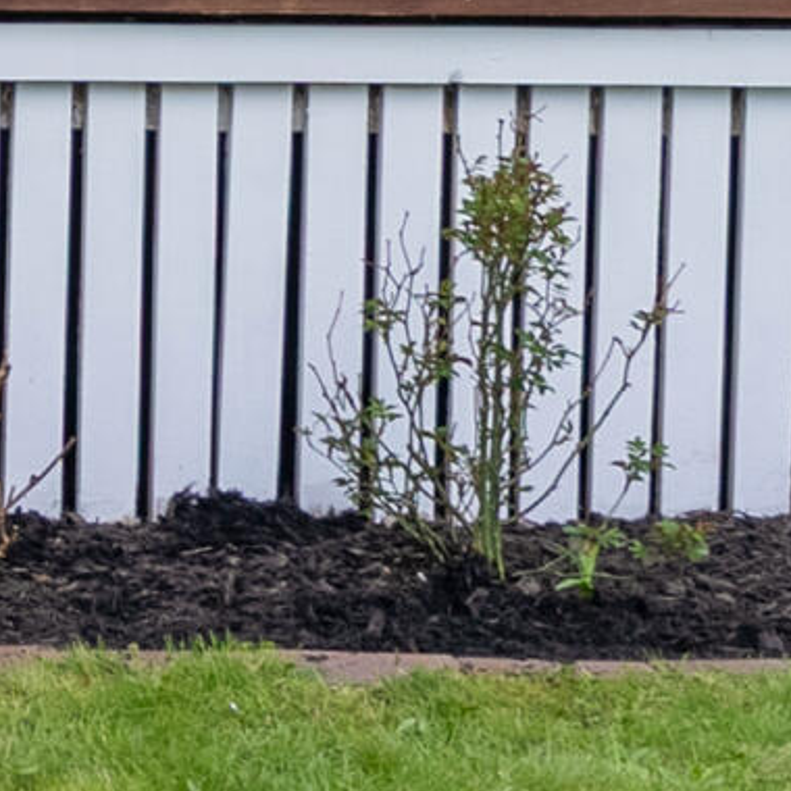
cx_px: -1445
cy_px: -954
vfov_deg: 7.7
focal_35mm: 215
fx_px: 5558
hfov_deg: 7.3
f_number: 7.1
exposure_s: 1/250
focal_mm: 32
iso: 320
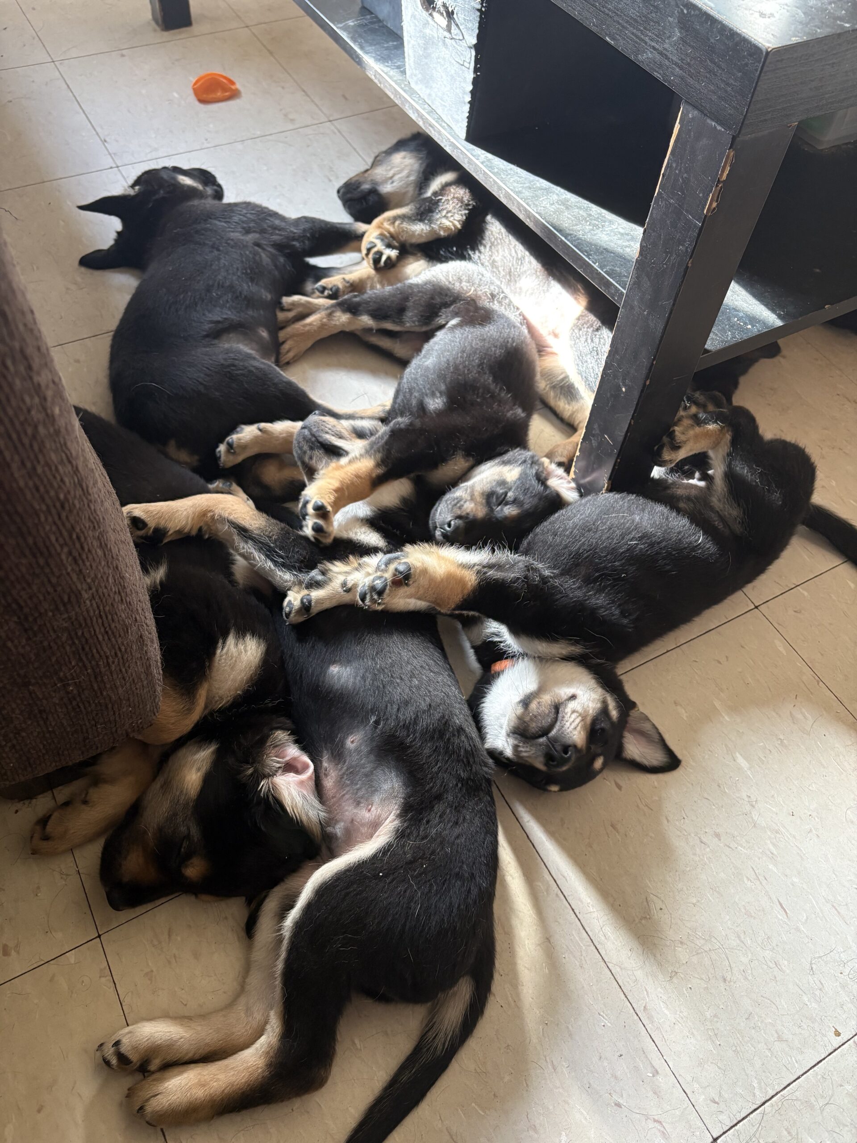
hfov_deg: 53.1
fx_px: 858
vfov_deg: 67.3
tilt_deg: -54.1
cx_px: 428
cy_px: 572
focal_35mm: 26
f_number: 1.6
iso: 160
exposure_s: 1/60
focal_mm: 5.96
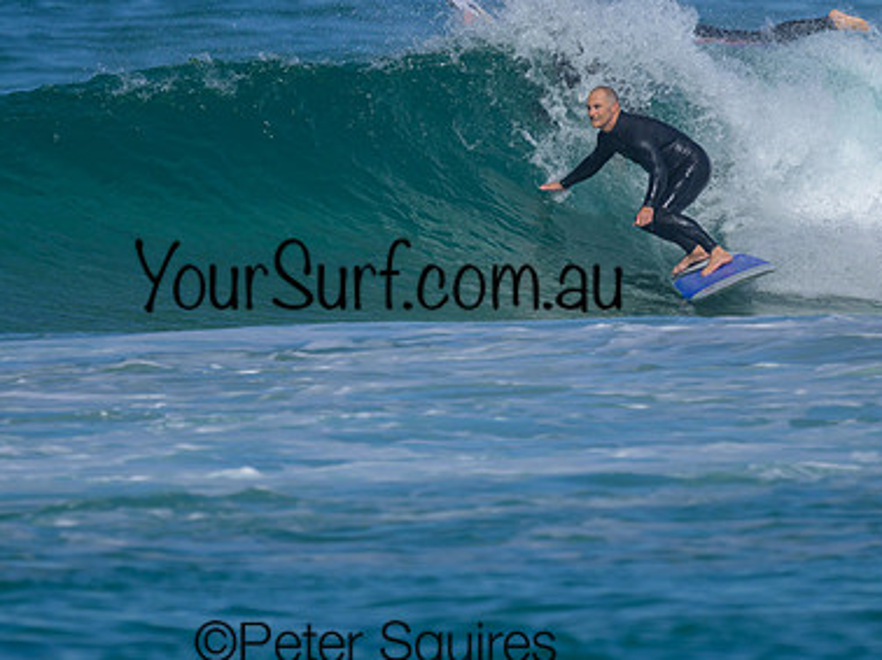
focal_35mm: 1626
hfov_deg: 1.2
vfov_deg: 0.9
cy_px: 230
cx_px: 522
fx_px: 41403
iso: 140
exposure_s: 1/2000
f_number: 6.3
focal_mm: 800
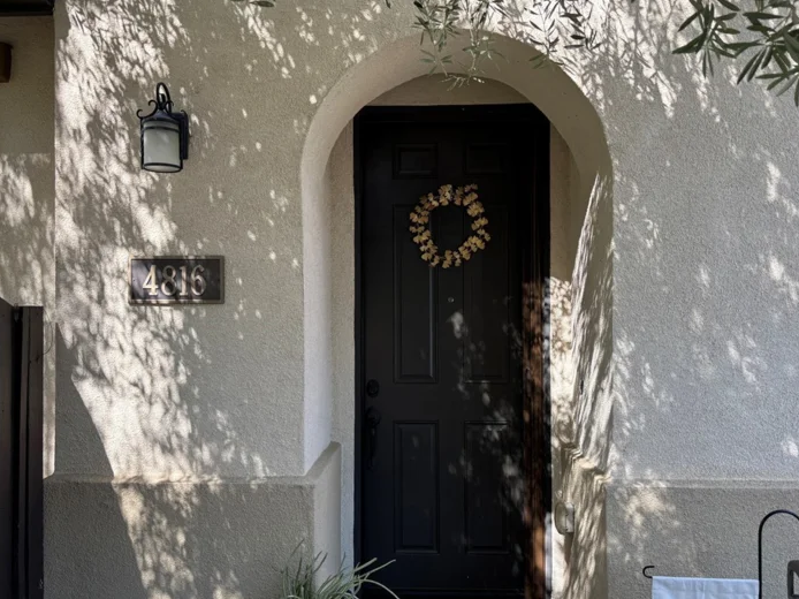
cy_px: 304
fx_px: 646
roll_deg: +1.0
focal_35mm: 28
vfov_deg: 49.7
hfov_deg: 63.5
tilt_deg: +1.4
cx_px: 407
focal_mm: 5.96
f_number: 1.6
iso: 50
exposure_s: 1/430
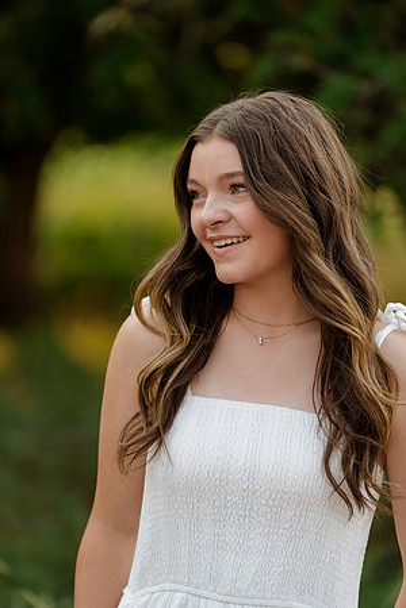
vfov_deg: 13.8
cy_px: 304
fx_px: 2520
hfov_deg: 9.2
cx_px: 203
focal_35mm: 149
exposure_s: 1/320
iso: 125
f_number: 2.8
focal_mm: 149
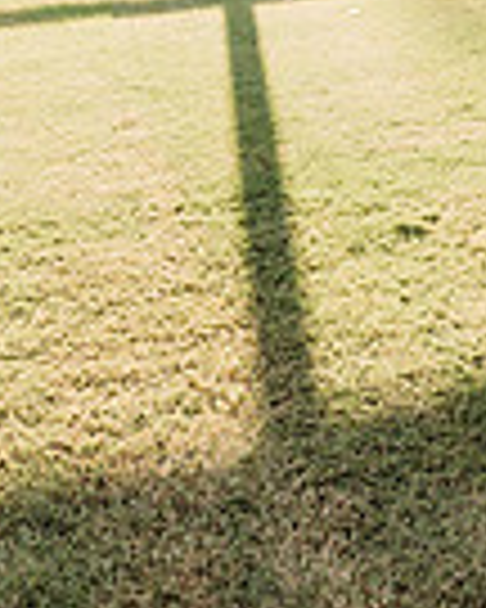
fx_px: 1348
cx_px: 536
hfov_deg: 19.6
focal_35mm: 75
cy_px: -392
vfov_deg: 20.3
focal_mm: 24
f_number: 2.8
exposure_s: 1/640
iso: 200
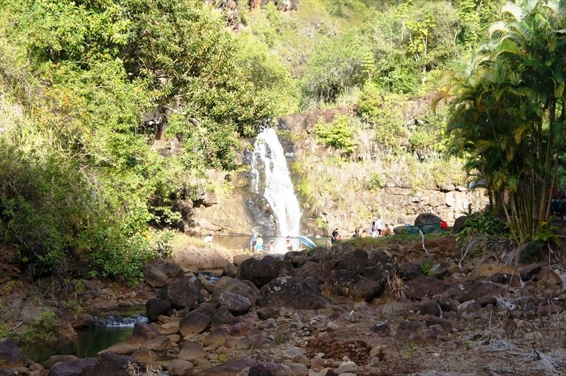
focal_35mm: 69
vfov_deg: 19.7
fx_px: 1083
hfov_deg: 29.3
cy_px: 188
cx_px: 283
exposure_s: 1/250
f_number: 6.3
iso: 200
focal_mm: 46
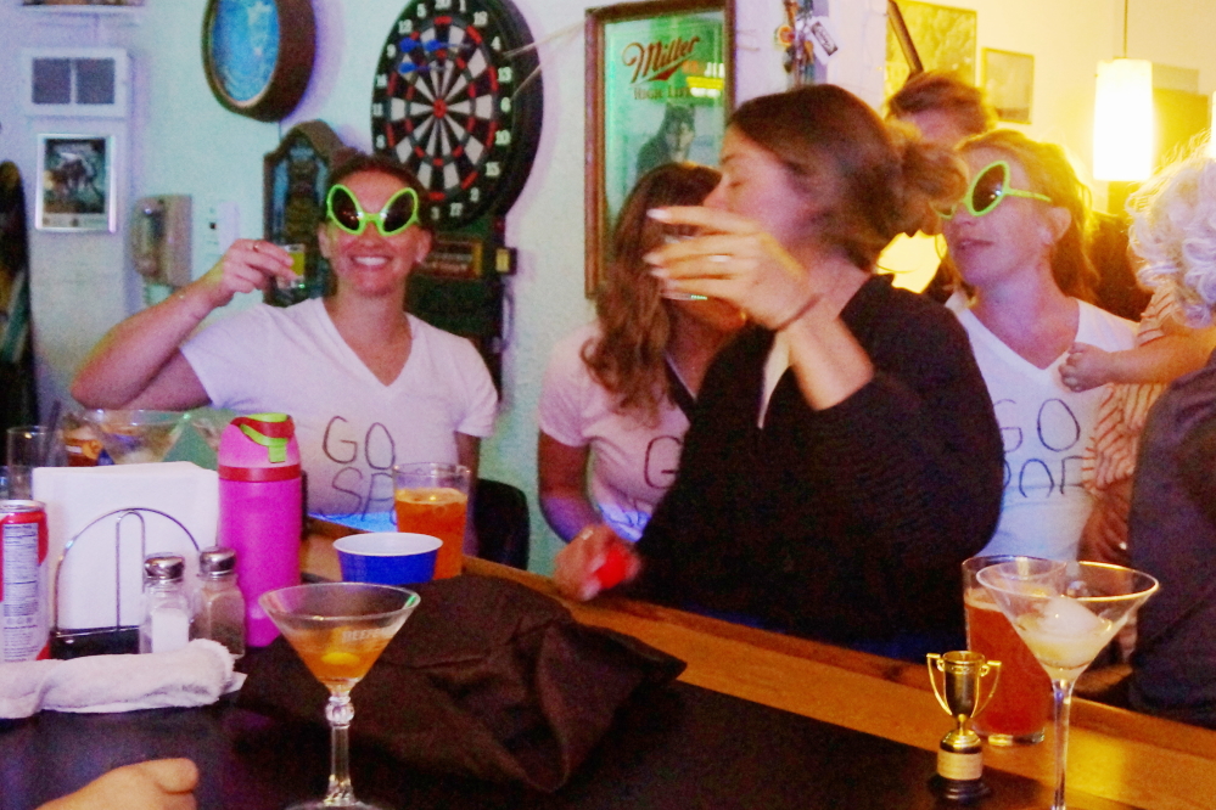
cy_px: 405
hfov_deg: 61.9
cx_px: 608
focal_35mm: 30
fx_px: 1013
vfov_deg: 43.6
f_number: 3.5
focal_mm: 20
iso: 1600
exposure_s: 1/20
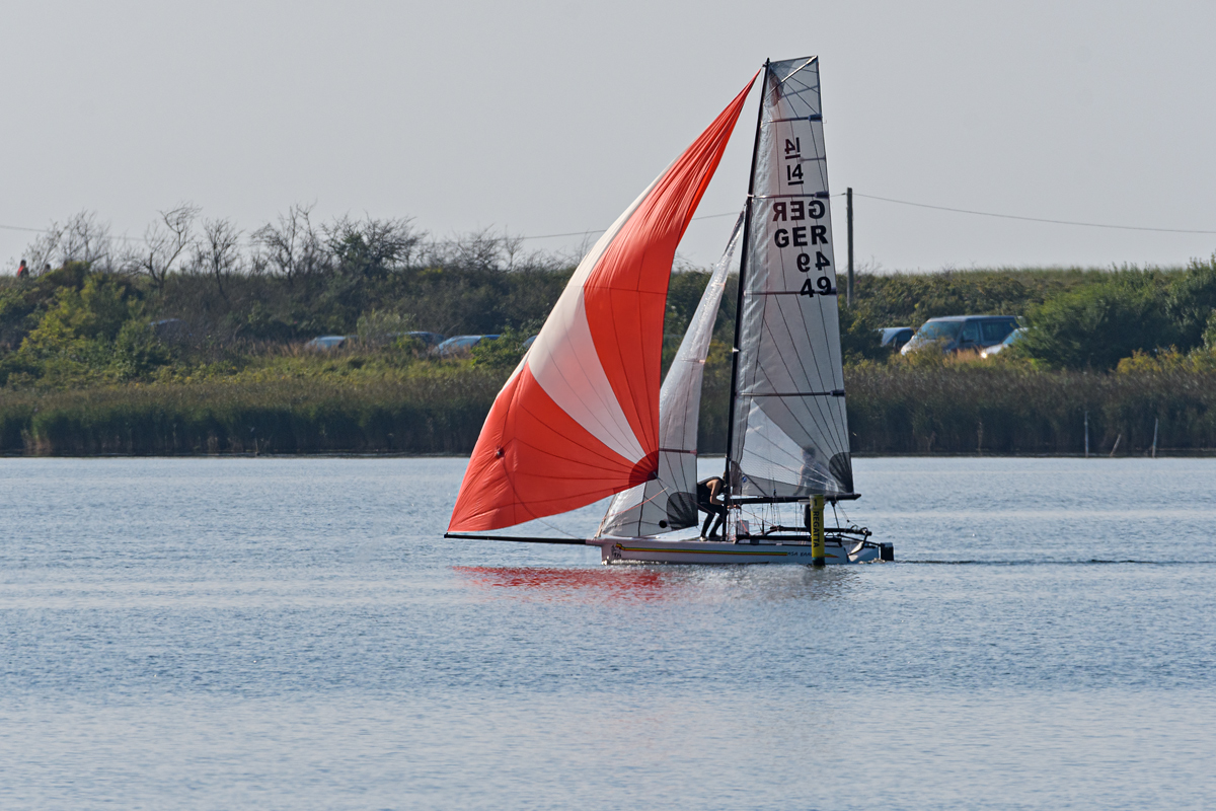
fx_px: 25331
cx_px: 608
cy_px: 406
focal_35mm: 750
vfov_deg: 1.8
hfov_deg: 2.7
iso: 200
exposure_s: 1/800
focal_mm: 500
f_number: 9
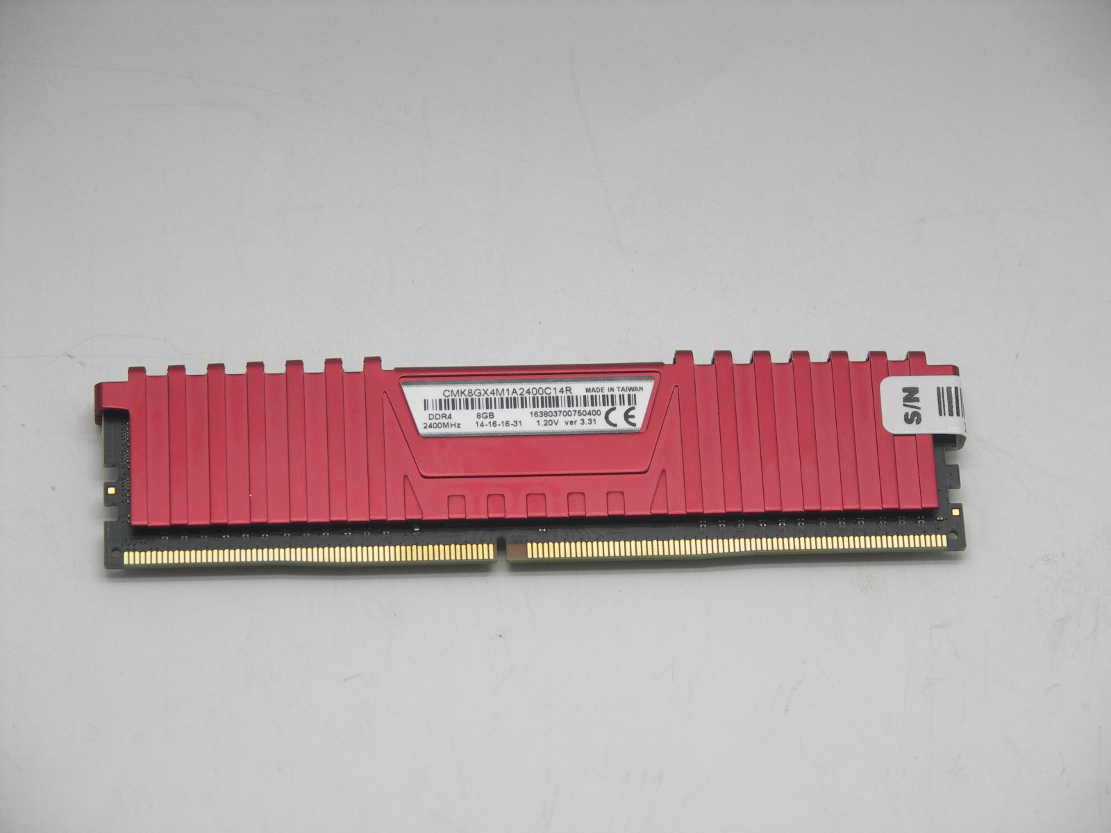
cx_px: 556
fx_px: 4718
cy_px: 416
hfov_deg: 13.4
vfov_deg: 10.1
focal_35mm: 147
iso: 100
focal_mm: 37.9
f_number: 3.2
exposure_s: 1/80
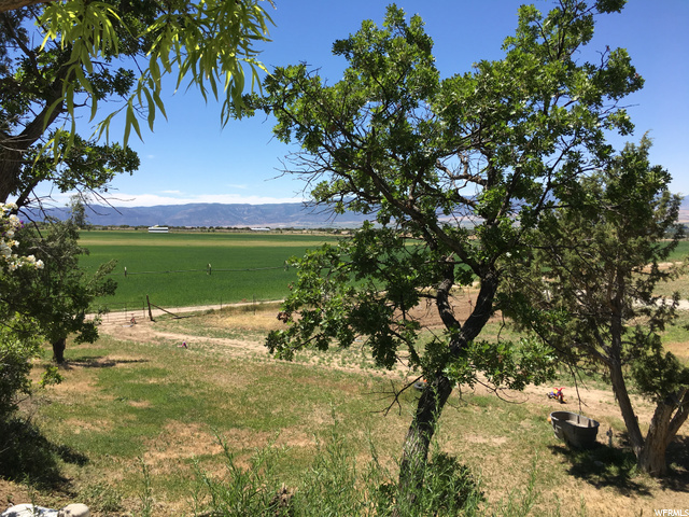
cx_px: 344
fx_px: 577
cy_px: 258
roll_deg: +1.9
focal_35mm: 29
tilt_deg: -2.2
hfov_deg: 61.7
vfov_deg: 48.2
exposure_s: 1/1451
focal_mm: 4.15
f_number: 2.2
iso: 25
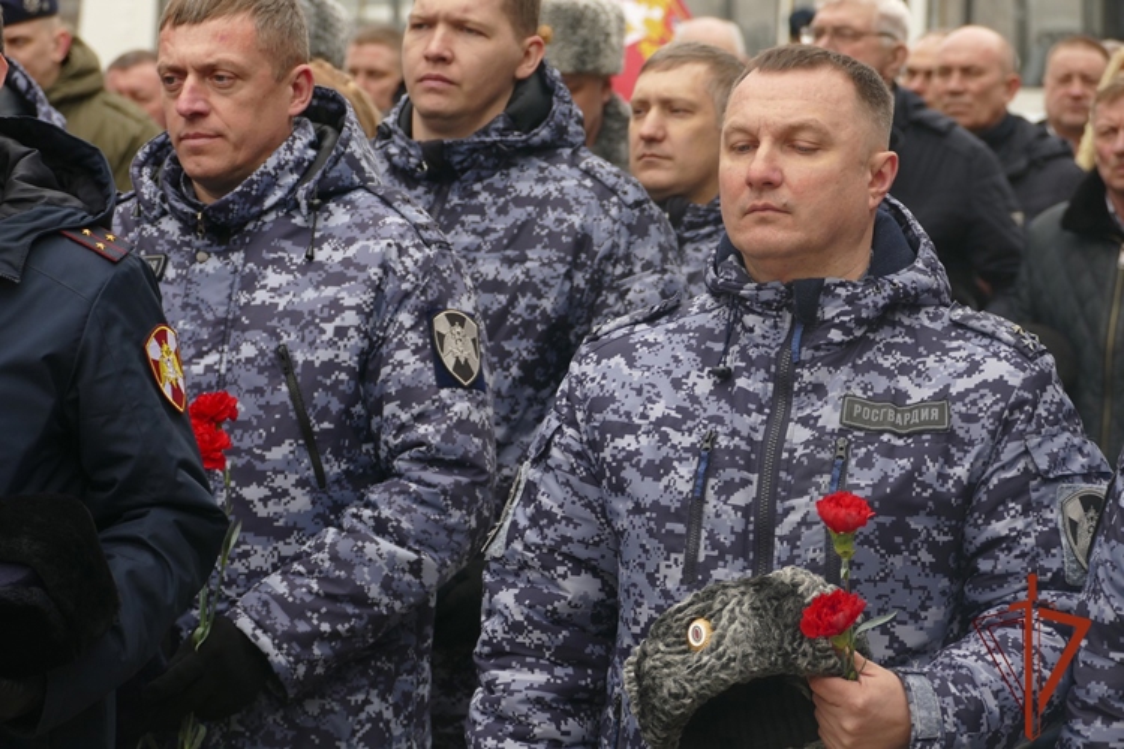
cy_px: 374
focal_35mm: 211
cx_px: 562
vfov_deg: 6.5
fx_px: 6587
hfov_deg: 9.8
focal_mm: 76.94
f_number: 4
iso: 125
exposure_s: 1/200
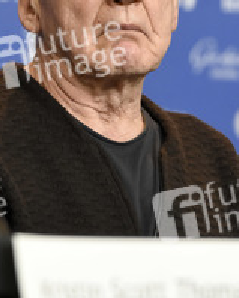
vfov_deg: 3.4
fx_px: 5002
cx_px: 93
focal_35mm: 567
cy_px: 132
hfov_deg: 2.7
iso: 1600
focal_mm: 200
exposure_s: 1/320
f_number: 4
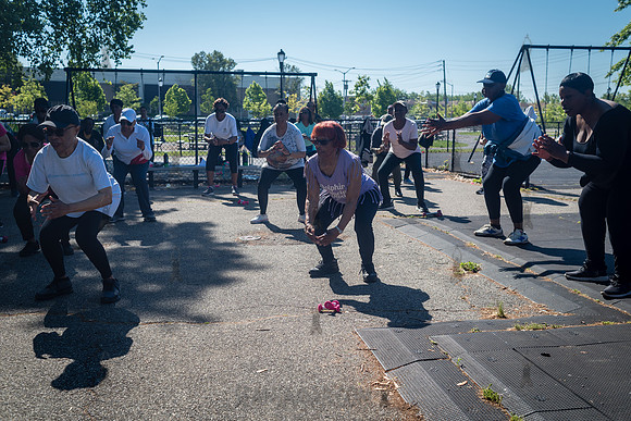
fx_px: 625
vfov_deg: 37.2
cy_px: 210
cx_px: 316
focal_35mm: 36
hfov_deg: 53.5
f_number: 4.5
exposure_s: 1/1250
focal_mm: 35
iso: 200
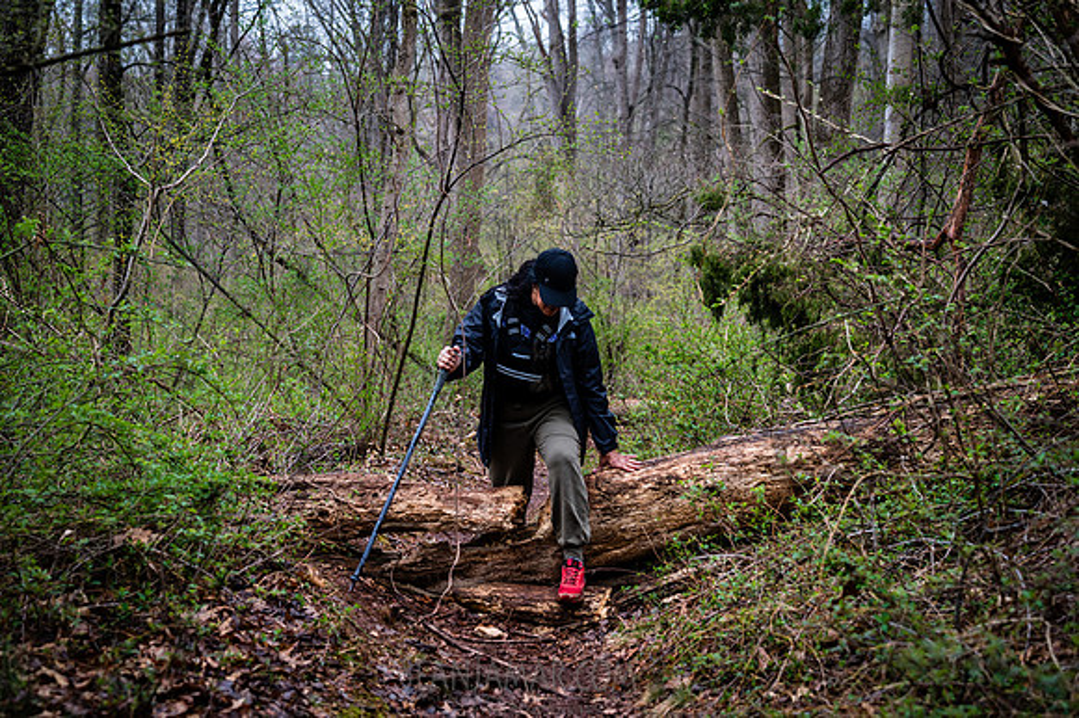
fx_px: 1588
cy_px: 359
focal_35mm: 53
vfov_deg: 25.5
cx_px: 540
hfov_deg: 37.5
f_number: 3.5
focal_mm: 53
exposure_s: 1/320
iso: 100
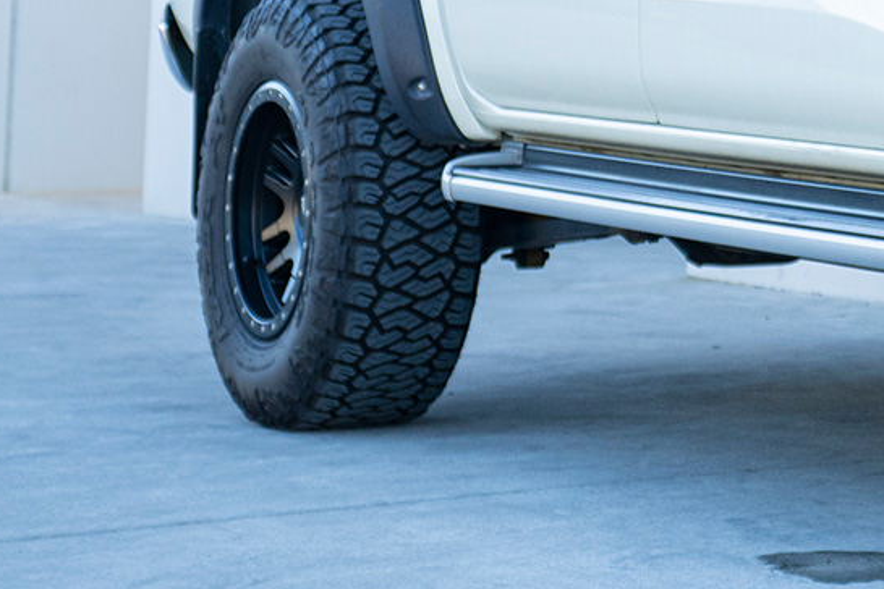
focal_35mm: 112
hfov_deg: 16.4
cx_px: 1383
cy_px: -146
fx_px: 2750
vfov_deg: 11.9
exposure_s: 1/160
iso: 400
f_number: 4
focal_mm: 34
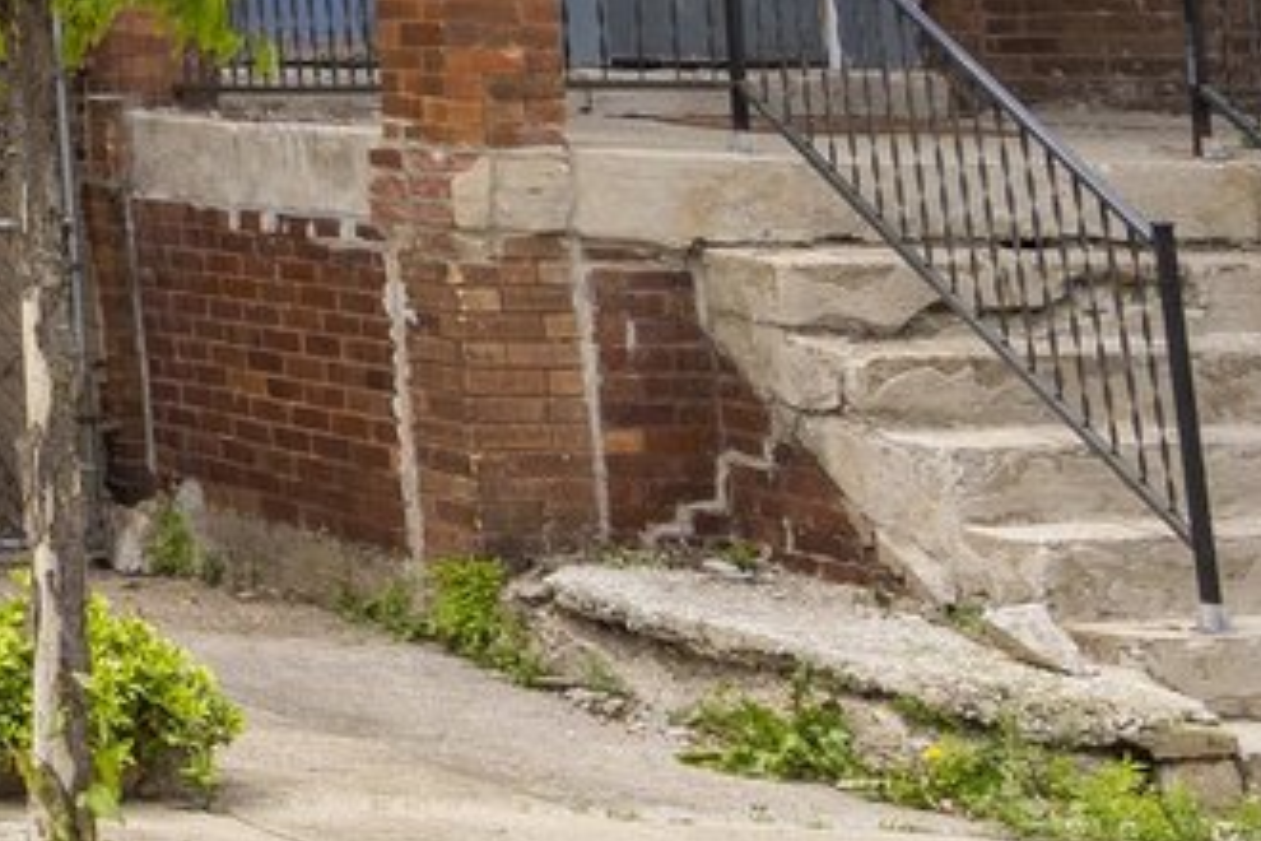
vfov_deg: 11.4
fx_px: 3958
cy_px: -604
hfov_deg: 13.9
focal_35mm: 113
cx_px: -1590
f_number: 10
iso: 100
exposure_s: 1/60
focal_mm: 23
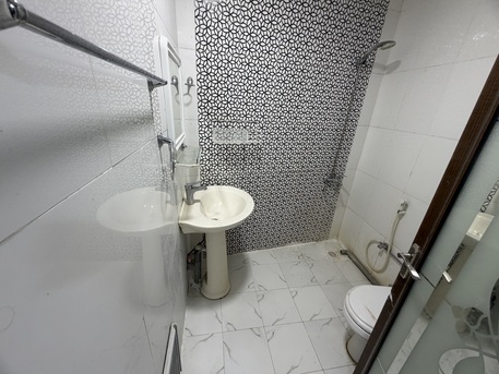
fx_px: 202
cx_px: 250
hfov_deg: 102.0
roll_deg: -3.0
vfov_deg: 85.7
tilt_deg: -21.6
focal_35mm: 14
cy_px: 187
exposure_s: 1/100
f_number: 2.2
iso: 200
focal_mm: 2.22
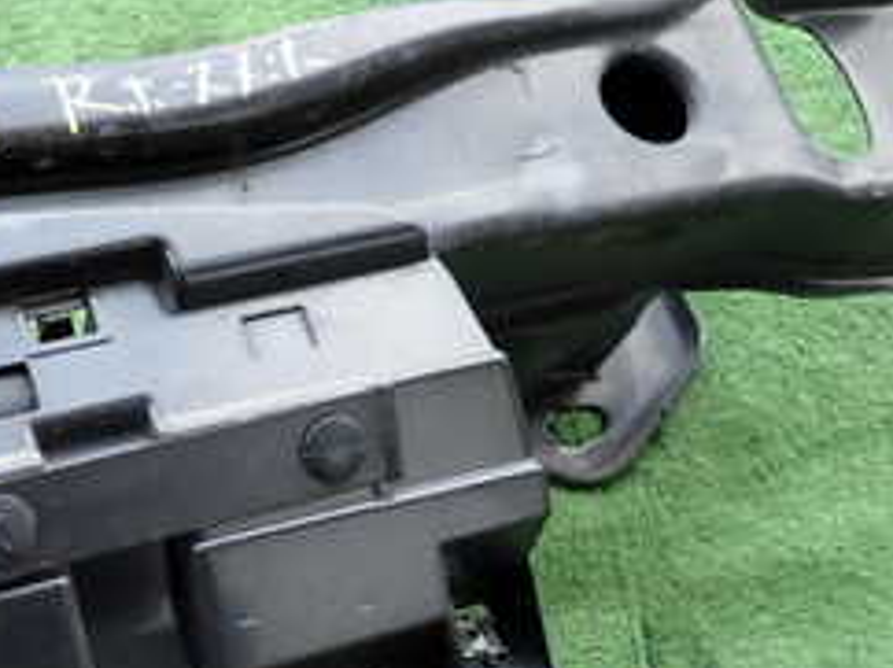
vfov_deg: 23.5
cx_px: 55
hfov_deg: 29.6
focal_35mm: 62
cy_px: 461
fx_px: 1598
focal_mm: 4.5
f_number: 2
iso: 100
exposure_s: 1/125
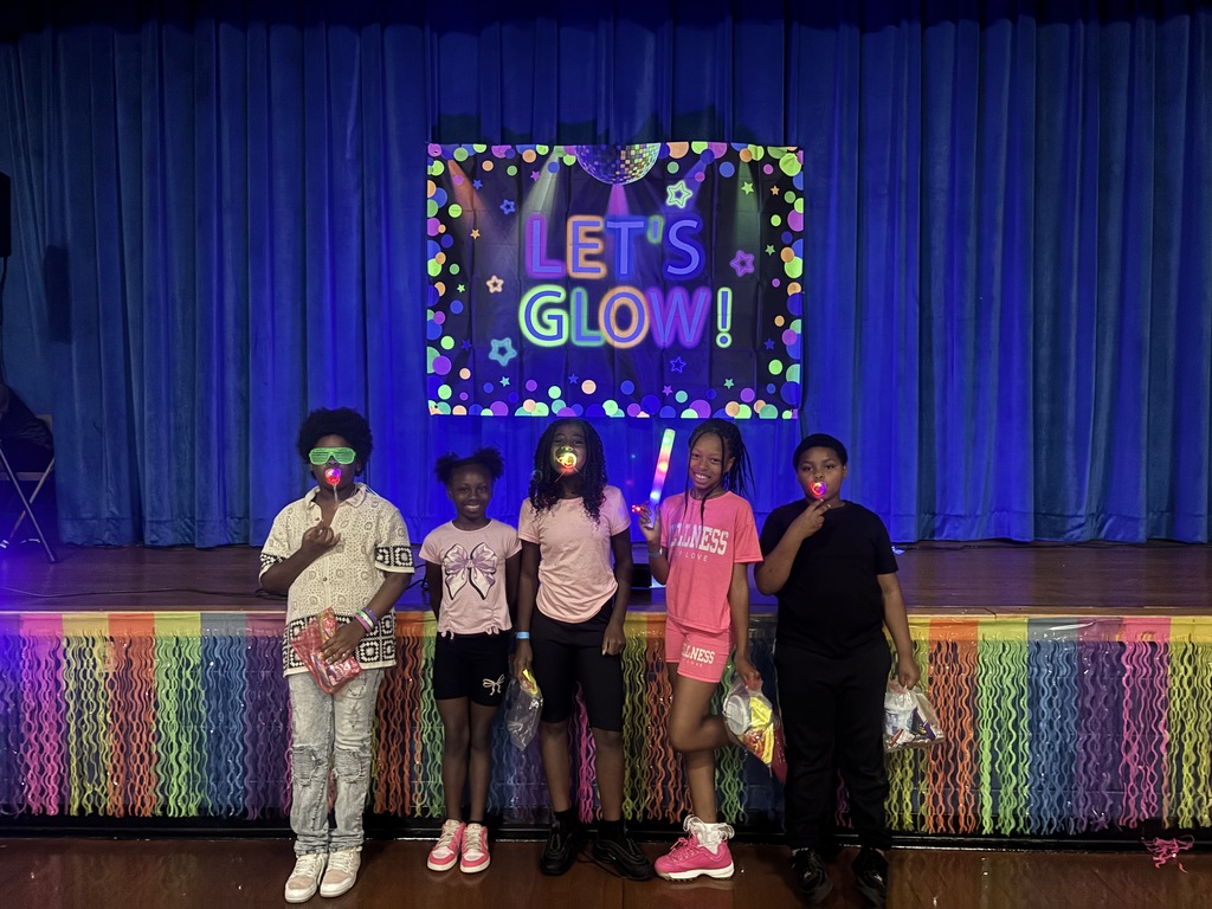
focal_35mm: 26
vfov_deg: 53.1
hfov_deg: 67.3
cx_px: 606
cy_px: 454
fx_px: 910
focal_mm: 5.96
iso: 1000
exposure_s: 1/20
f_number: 1.6
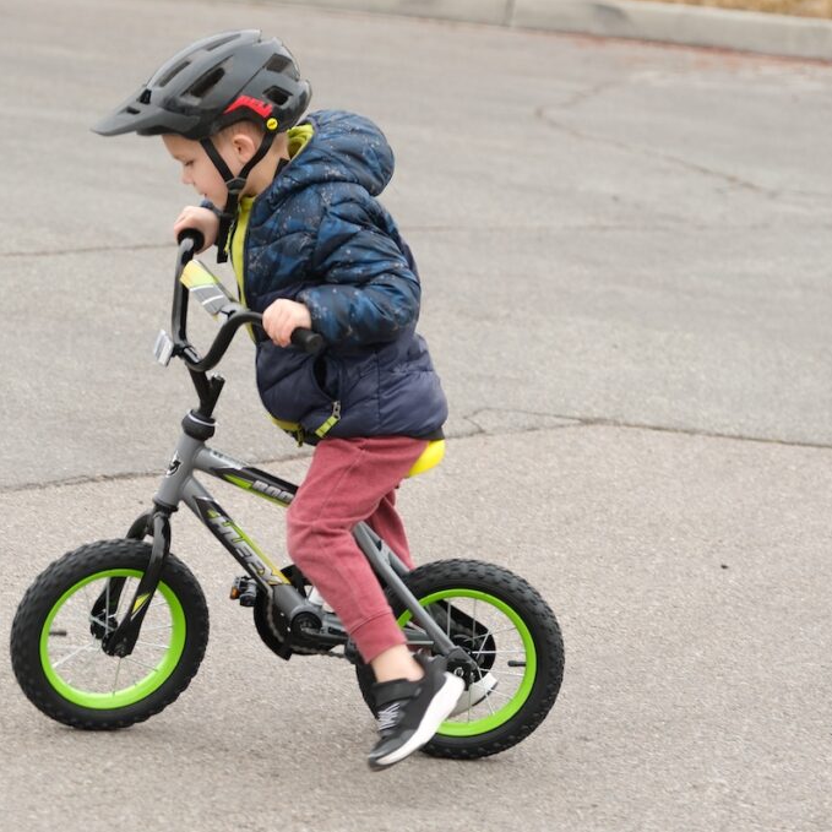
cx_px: 213
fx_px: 4215
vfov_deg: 11.3
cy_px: 416
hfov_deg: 11.2
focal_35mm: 155
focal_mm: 80.4
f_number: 3.6
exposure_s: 1/220
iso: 125
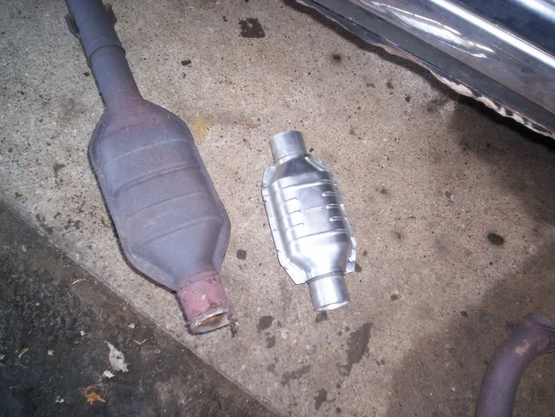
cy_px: 208
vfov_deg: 39.7
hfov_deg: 51.4
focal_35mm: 36
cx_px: 278
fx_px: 577
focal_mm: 5.9
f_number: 4.5
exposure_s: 1/64
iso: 140
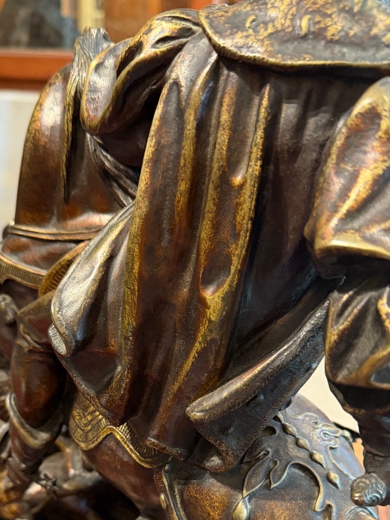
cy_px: 404
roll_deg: -2.8
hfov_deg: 35.8
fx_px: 601
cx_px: 153
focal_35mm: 40
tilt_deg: -33.6
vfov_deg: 44.8
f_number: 1.78
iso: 640
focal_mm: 6.76
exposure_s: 1/33
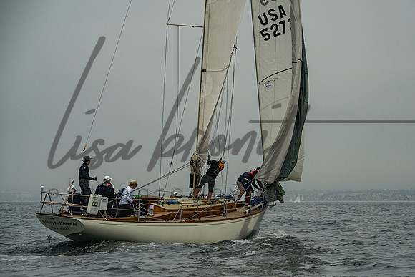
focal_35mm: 121
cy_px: 154
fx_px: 1394
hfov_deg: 16.9
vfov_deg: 11.3
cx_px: 236
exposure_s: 1/6400
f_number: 6.3
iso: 400
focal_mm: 105
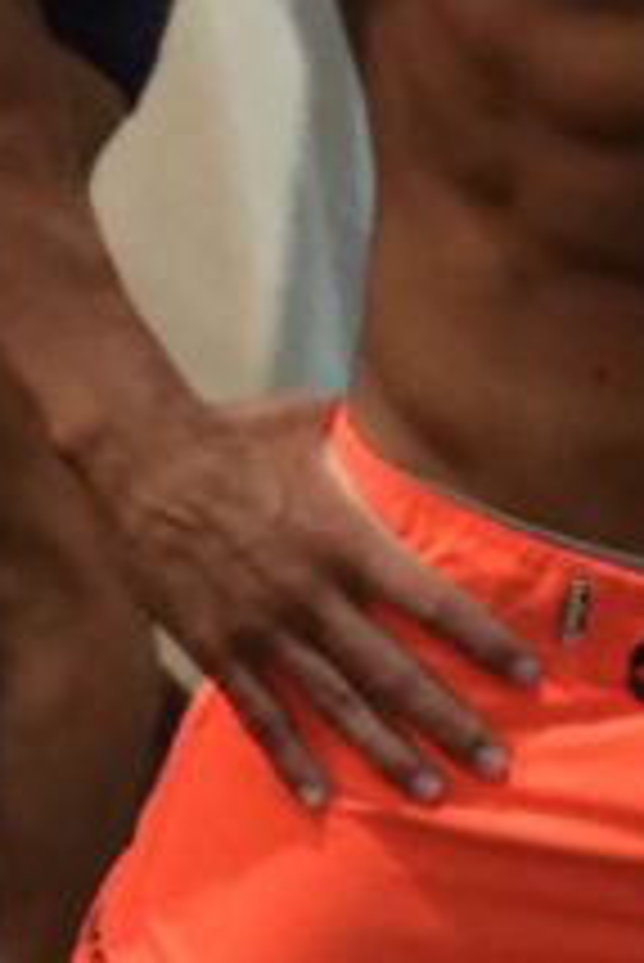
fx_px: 3857
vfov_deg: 14.0
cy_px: -81
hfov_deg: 9.5
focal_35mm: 144
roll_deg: -3.8
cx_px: 671
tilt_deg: -15.2
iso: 100
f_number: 2.2
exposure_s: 1/4
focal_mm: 4.15
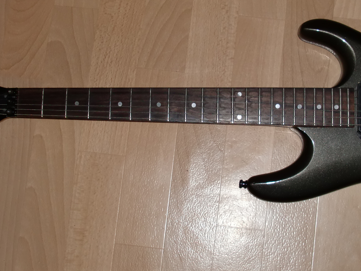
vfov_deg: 22.2
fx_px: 688
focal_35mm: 66
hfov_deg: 29.3
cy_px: 113
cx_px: 216
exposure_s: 1/60
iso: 125
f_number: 2.8
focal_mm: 6.3
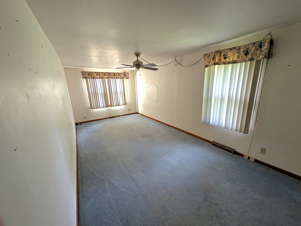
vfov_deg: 94.7
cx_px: 150
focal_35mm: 12
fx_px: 105
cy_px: 113
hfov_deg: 110.5
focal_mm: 2.23
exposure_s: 1/37.9
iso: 40
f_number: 1.95
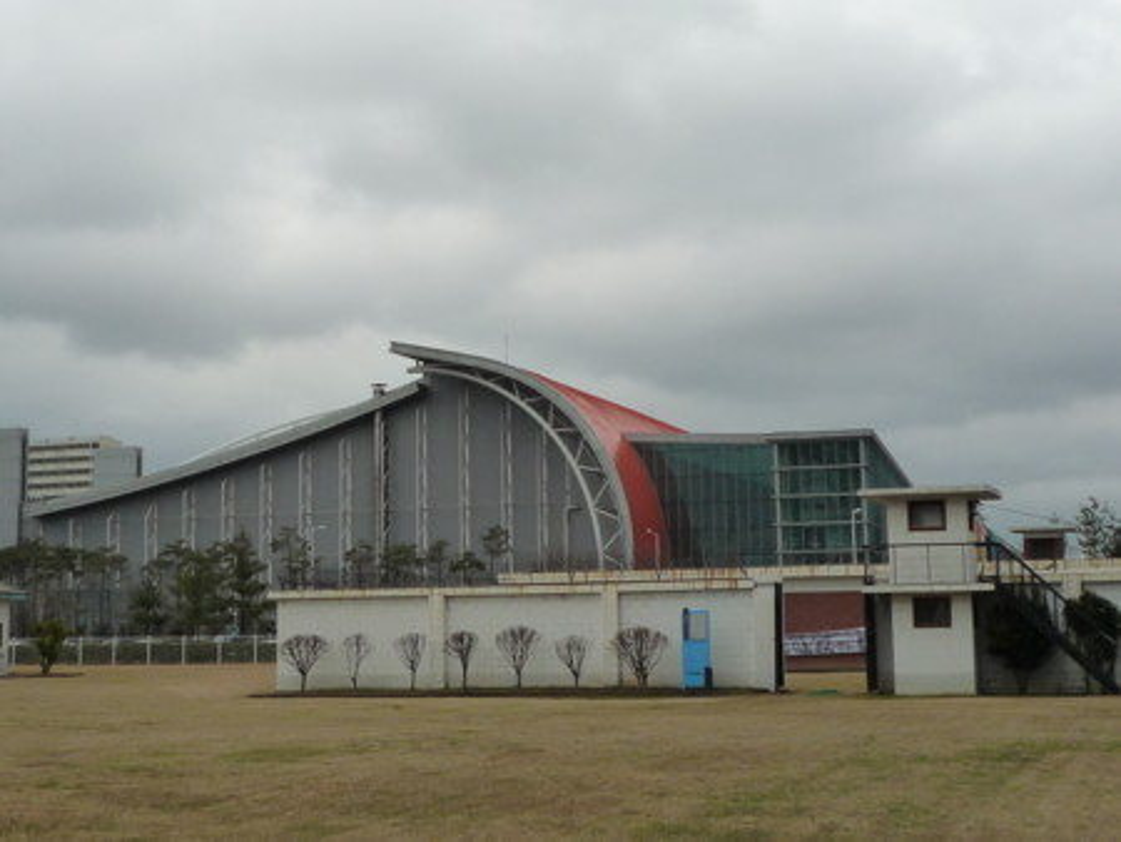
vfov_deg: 27.1
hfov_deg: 35.5
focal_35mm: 54
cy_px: 421
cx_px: 560
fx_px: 1750
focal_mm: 5.3
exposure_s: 1/640
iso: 160
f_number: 3.4
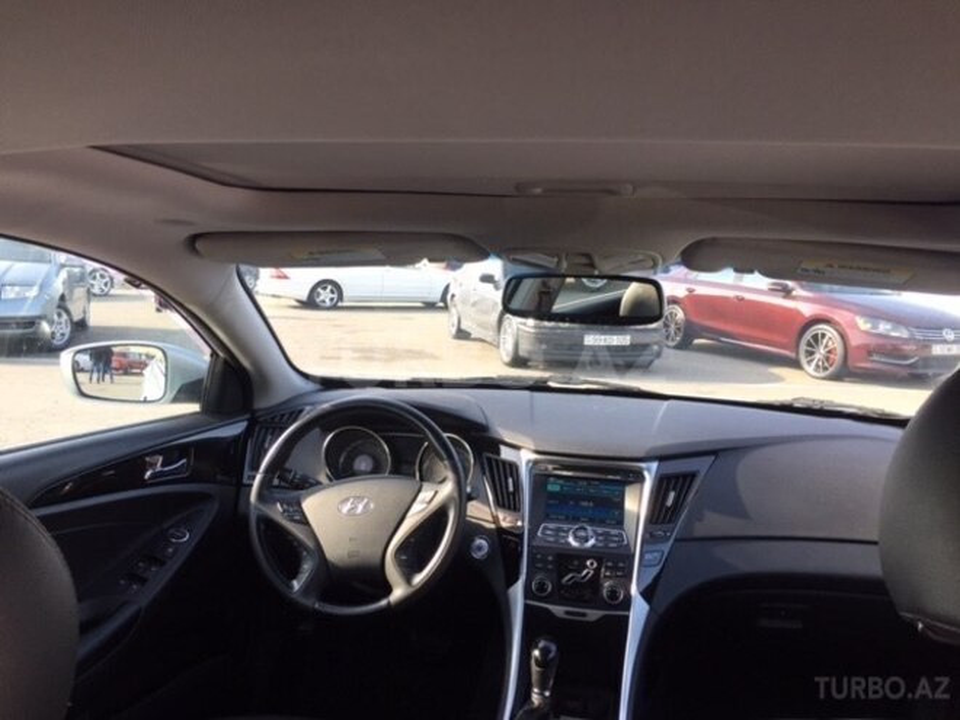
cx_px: 480
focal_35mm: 29
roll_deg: -1.1
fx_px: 804
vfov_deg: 48.2
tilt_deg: -8.6
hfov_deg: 61.7
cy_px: 360
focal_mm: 4.15
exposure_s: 1/149
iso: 32
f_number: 2.2
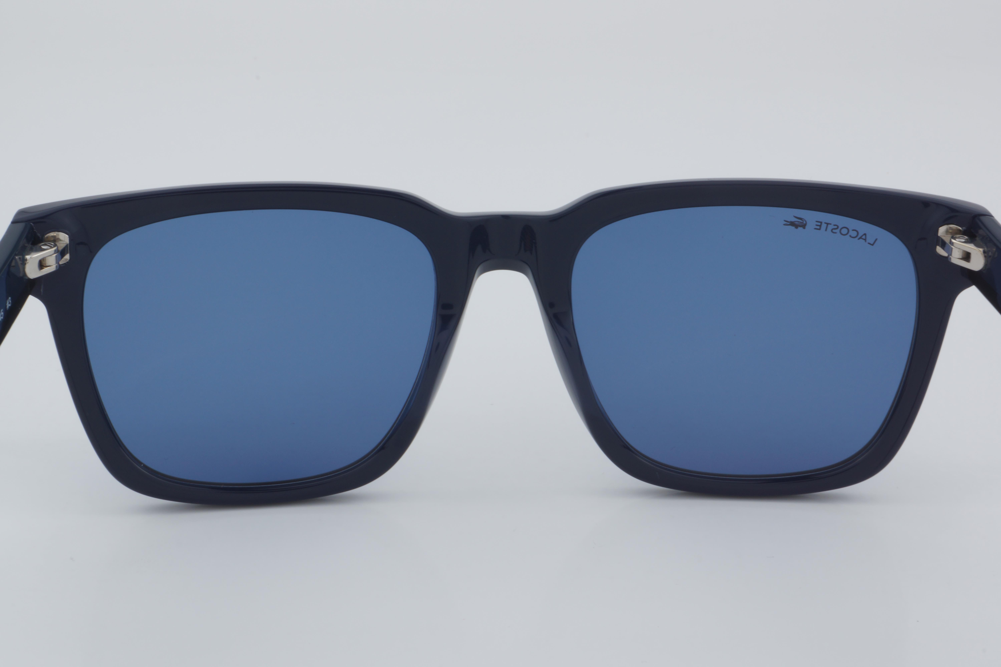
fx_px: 1877
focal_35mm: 68
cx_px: 500
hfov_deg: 29.9
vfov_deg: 20.2
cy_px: 334
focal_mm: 45
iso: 100
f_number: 32
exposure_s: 1/4
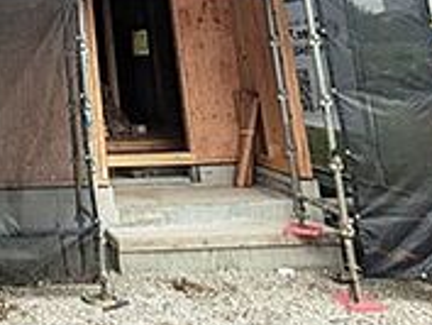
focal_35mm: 49
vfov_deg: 25.8
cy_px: -87
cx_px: -66
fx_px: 612
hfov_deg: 33.0
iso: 50
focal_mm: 1.83
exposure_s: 1/935
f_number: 2.2
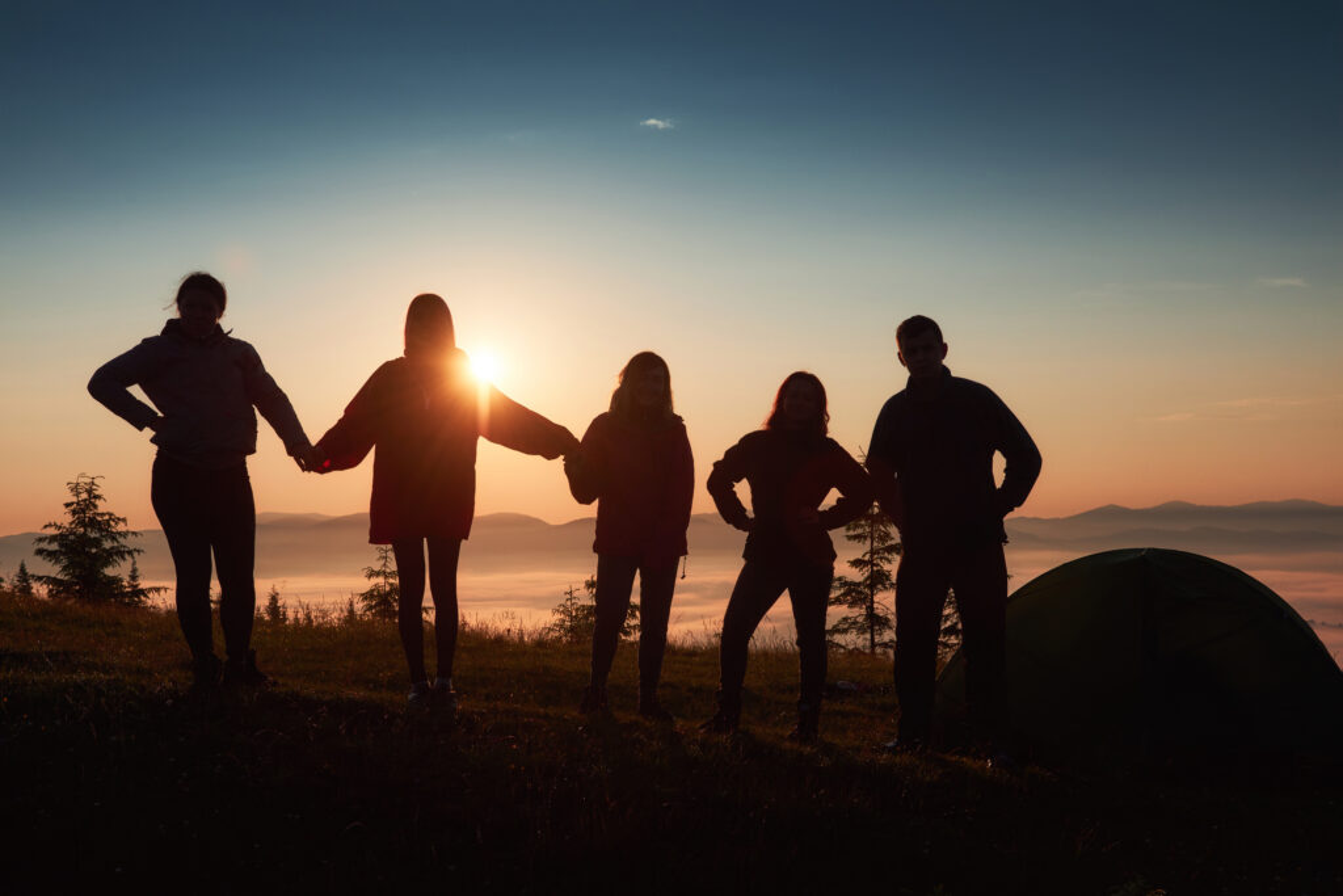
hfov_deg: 50.7
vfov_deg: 35.1
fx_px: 1418
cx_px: 672
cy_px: 448
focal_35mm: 38
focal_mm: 38
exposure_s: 1/2500
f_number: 8
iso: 100
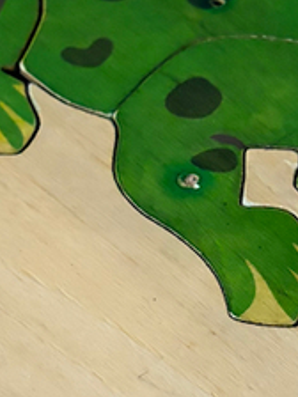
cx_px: 245
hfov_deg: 12.4
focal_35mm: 119
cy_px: 363
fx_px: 1366
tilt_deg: -51.8
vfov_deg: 16.3
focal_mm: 5.96
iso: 500
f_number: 1.6
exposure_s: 1/40
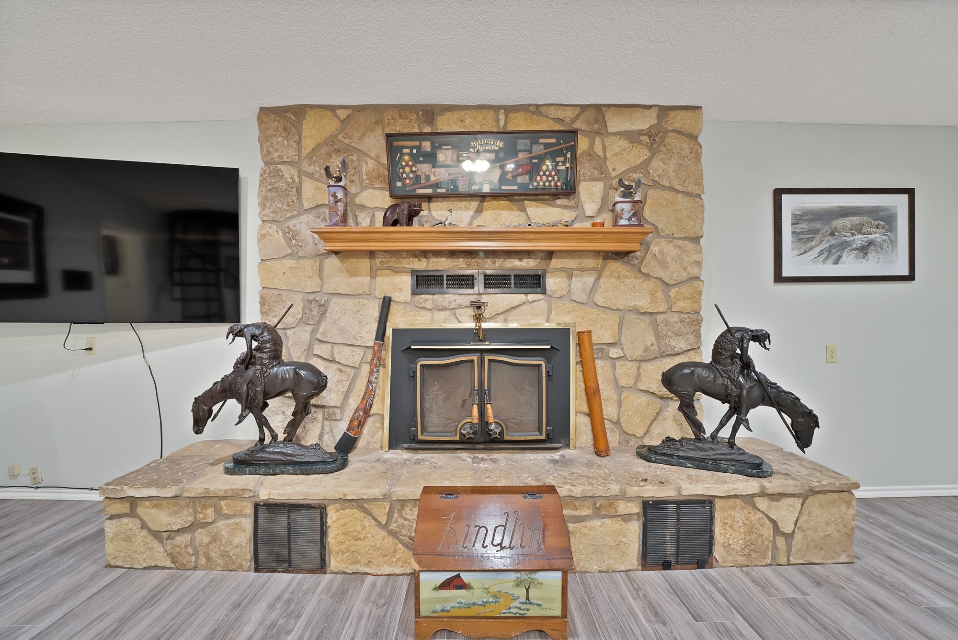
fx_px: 320
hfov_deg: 112.6
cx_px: 479
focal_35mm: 12
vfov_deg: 90.1
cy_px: 320
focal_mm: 12
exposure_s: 1
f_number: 9
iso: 640
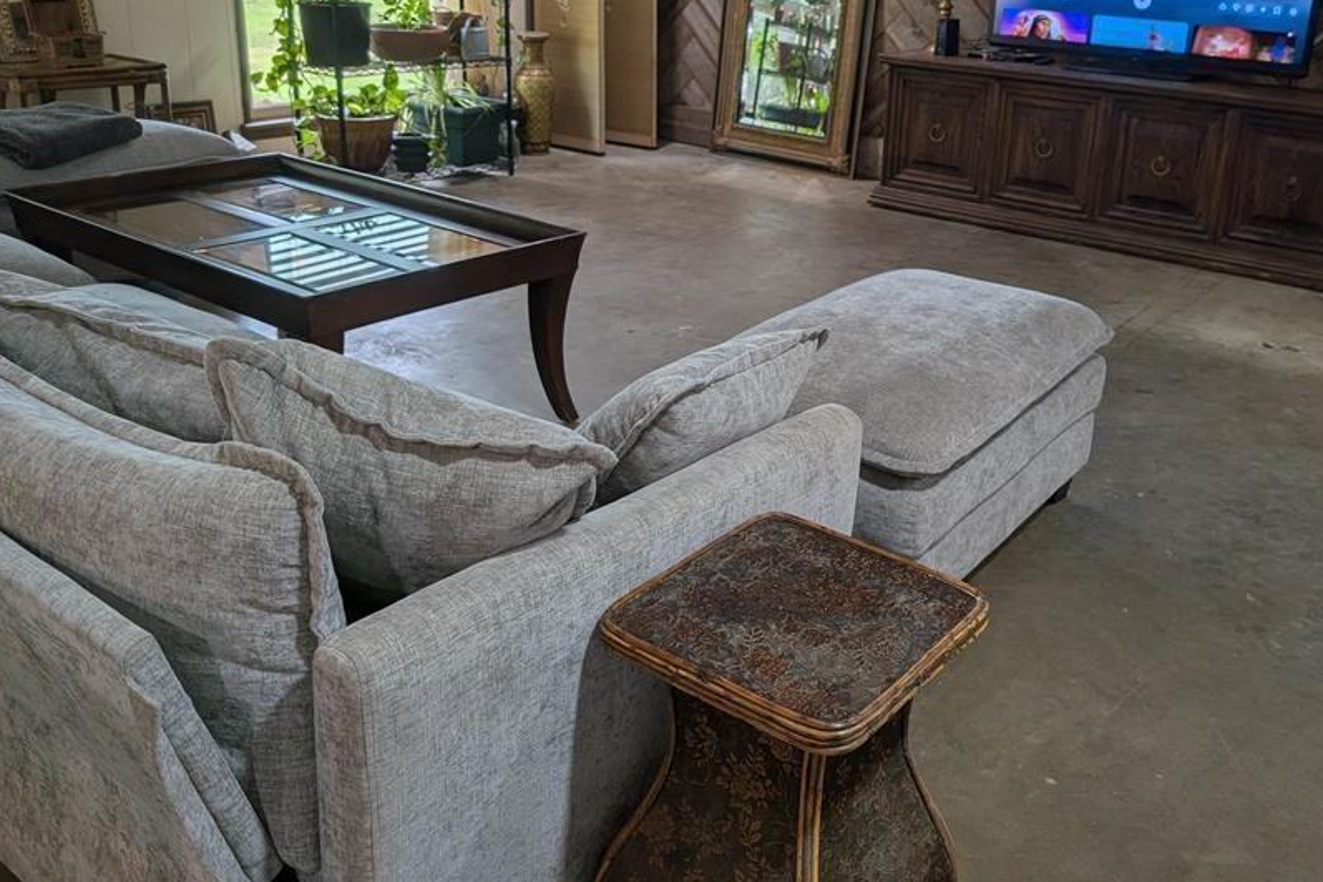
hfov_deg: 58.2
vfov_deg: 40.7
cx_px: 805
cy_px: 314
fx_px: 1176
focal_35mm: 32
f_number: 1.68
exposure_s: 1/120
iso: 27
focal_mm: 6.9
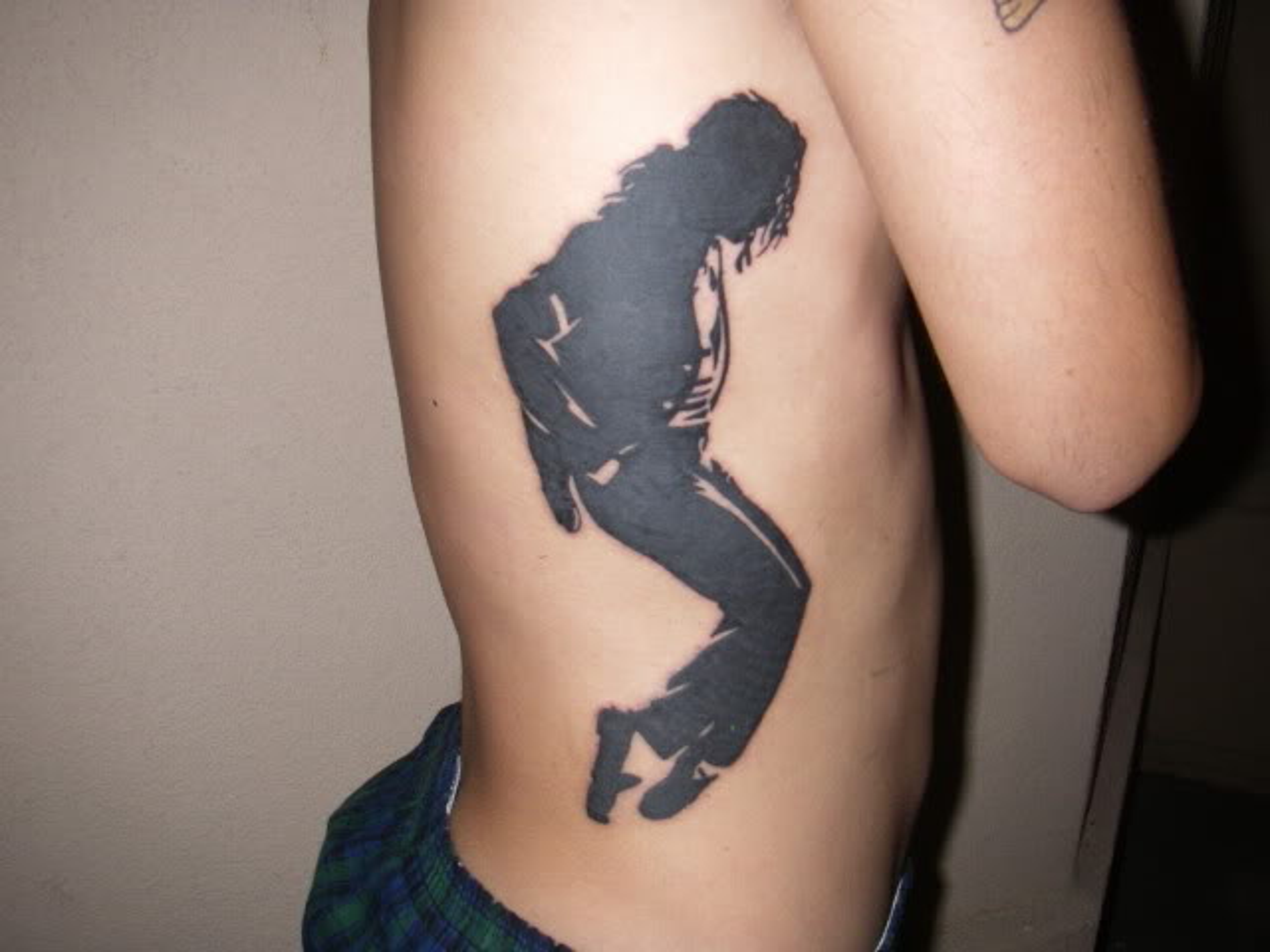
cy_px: 476
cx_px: 635
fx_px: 1394
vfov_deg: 37.7
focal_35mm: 38
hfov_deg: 49.0
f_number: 3.3
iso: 160
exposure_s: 1/40
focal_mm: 6.3
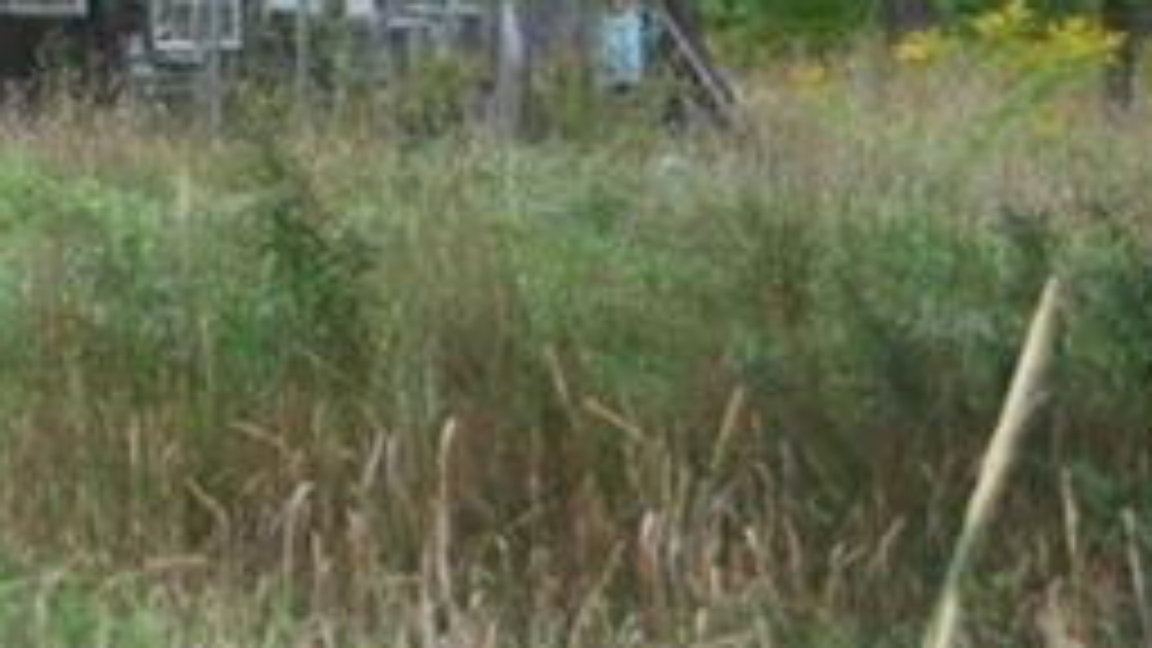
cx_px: -513
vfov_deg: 8.7
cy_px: -205
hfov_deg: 14.6
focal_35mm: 138
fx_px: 4215
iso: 200
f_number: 4.5
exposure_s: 1/200
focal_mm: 22
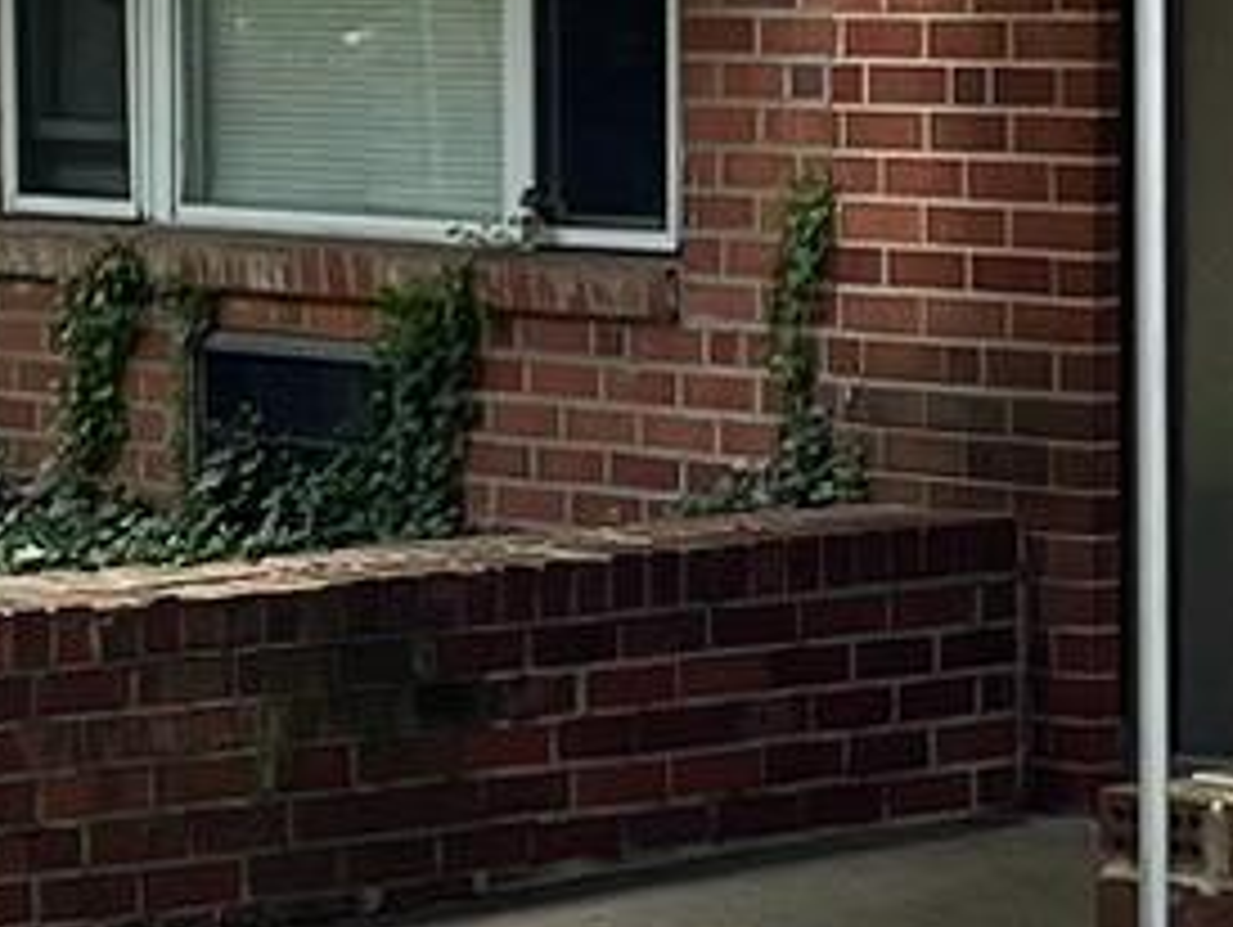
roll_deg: +0.3
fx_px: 6916
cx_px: 760
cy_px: 572
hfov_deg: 10.2
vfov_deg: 7.7
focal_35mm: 194
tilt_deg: -5.5
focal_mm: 4.2
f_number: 1.6
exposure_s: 1/326
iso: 32
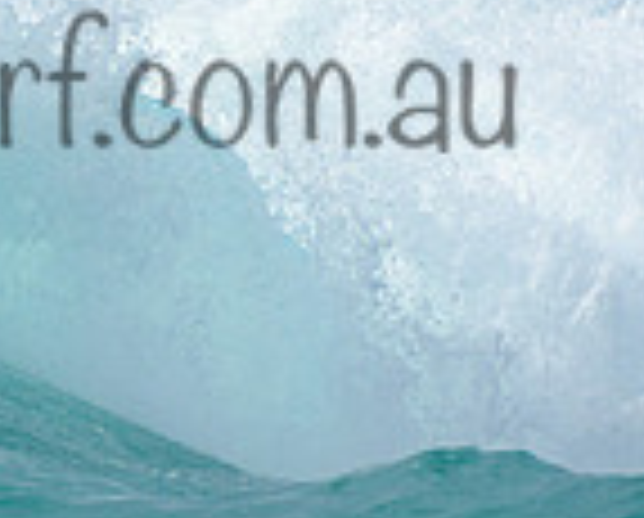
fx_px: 43527
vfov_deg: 0.7
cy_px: 43
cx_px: 41
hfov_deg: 0.8
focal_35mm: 2279
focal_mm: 400
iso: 250
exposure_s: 1/2000
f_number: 5.6
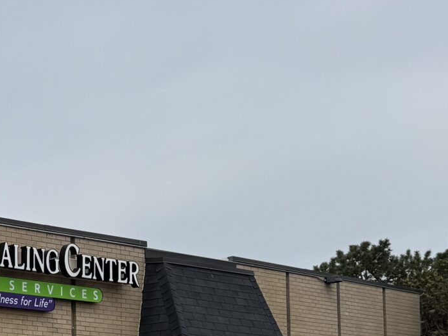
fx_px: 1139
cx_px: -193
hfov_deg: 19.7
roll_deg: -1.1
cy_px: 416
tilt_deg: +2.4
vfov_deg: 16.1
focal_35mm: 88
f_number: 1.78
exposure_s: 1/6410
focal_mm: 6.76
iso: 80
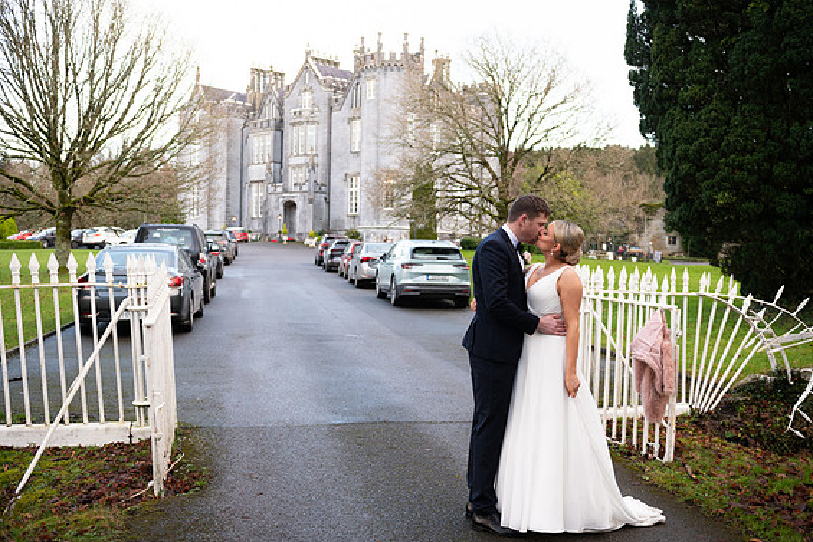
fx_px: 881
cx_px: 410
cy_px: 277
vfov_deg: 34.2
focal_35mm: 39
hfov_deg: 49.5
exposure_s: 1/160
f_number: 3.5
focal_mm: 38
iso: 320
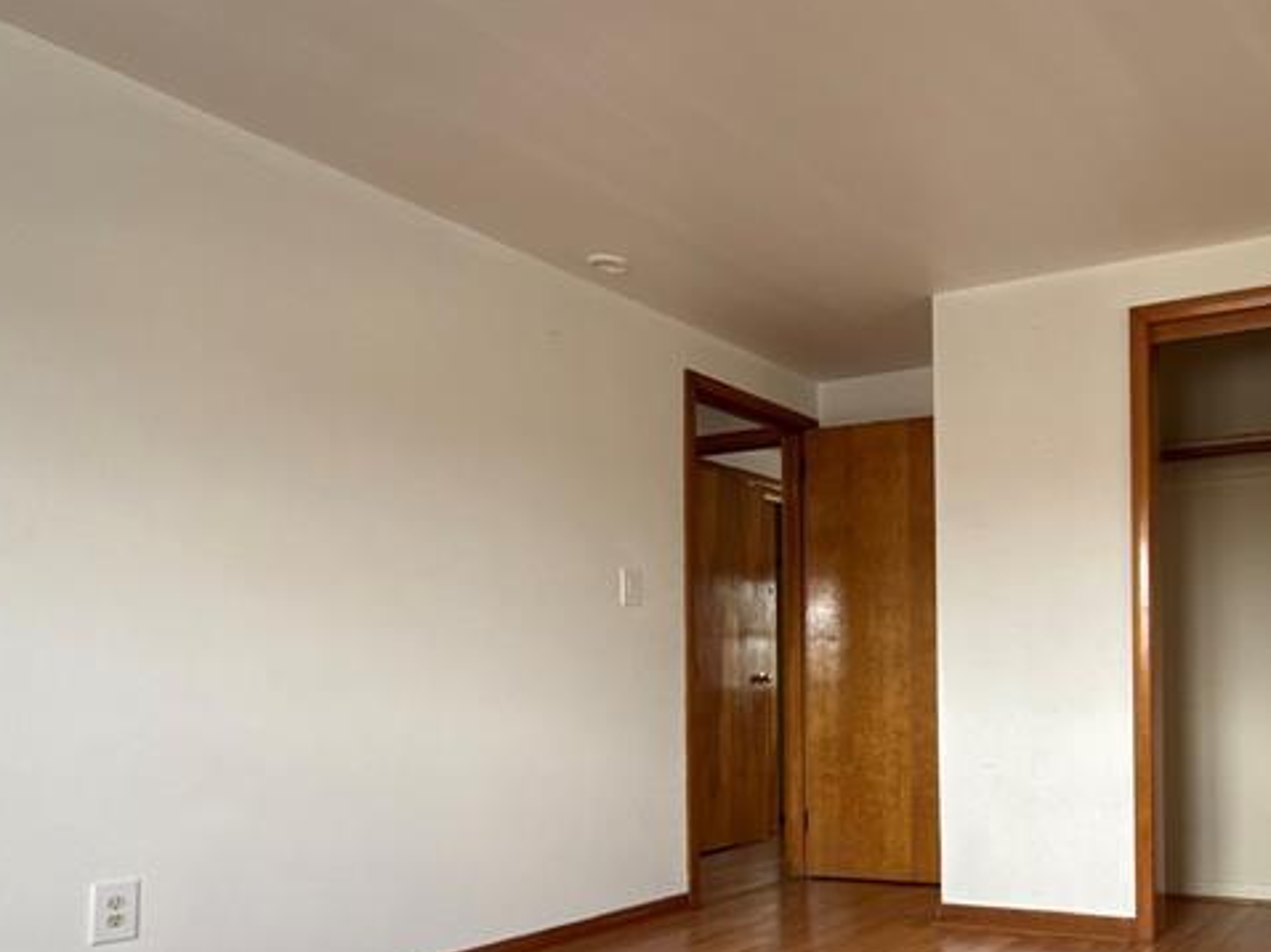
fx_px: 1101
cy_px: 670
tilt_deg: +2.2
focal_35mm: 30
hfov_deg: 55.4
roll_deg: +1.7
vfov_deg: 45.7
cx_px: 1032
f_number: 2.2
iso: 125
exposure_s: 1/99
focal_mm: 2.22
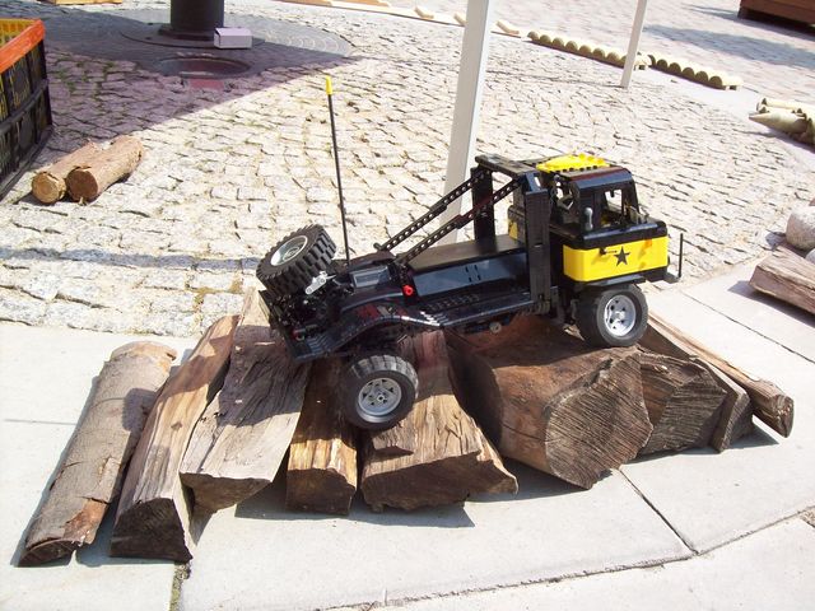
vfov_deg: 39.7
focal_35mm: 36
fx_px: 848
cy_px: 306
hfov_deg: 51.4
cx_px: 408
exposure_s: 1/268
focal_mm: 6
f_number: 4.8
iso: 80
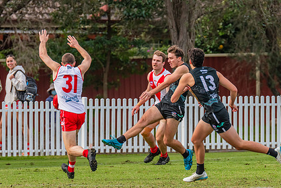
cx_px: 170
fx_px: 5544
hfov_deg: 2.9
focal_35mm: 710
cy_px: 125
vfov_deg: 1.9
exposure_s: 1/1600
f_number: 6.3
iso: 800
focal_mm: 420
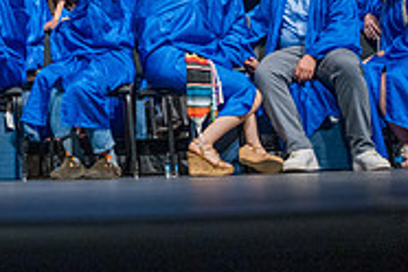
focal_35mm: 75
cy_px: -131
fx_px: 850
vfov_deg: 16.6
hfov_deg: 25.1
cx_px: -37
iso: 2500
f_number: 2.8
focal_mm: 24
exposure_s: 1/160
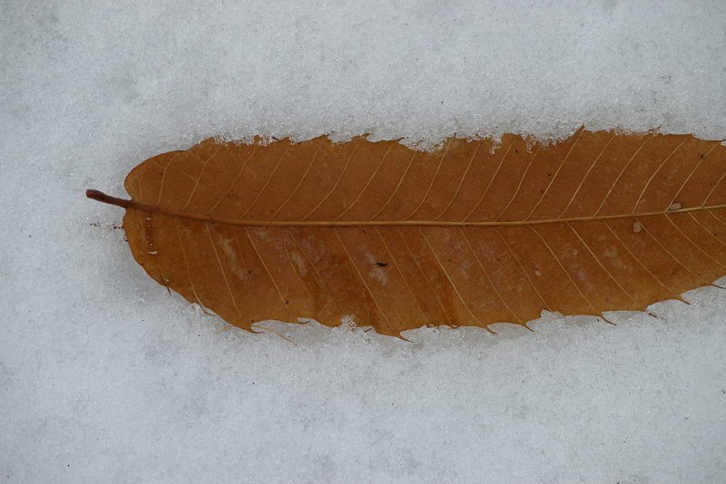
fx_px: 3177
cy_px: 242
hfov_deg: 13.0
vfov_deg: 8.7
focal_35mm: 158
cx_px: 363
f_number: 8
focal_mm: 105
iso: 400
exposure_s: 1/250
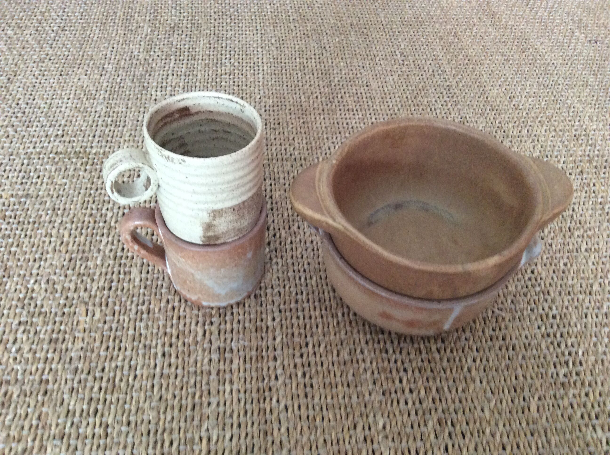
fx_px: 563
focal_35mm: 32
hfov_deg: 56.9
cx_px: 305
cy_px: 228
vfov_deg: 44.1
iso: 200
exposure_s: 1/25
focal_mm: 3.3
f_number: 2.4
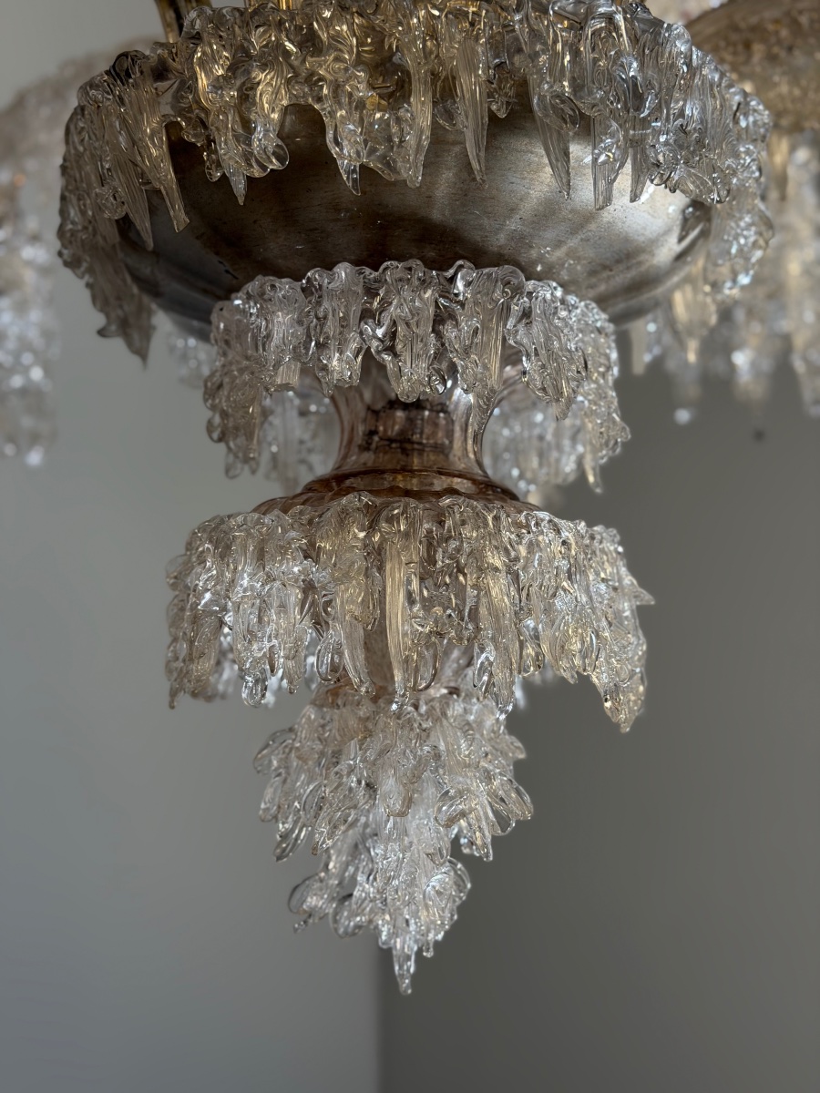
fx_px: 1516
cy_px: 546
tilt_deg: +13.8
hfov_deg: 30.3
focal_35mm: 48
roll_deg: +2.1
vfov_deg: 39.7
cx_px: 410
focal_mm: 6.76
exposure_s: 1/68
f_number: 1.78
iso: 100
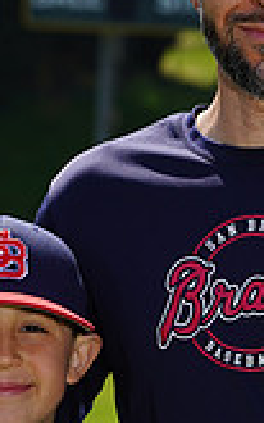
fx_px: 5646
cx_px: 168
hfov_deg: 2.7
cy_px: 500
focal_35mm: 490
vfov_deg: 4.3
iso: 100
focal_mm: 137
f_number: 8
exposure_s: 1/250
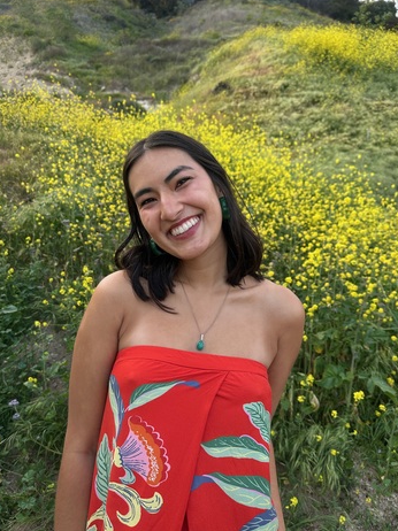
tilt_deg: +0.5
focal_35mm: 26
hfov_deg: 53.0
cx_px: 202
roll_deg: -1.7
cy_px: 251
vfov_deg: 67.3
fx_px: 399
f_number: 1.78
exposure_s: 1/383
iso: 80
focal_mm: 6.86
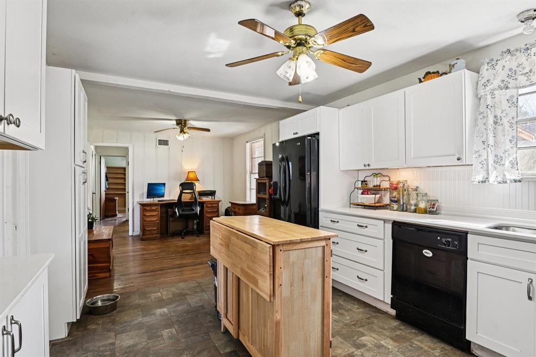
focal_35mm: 19
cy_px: 178
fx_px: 283
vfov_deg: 64.5
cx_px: 268
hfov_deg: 86.9
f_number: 8
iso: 400
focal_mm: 19
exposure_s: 1/10
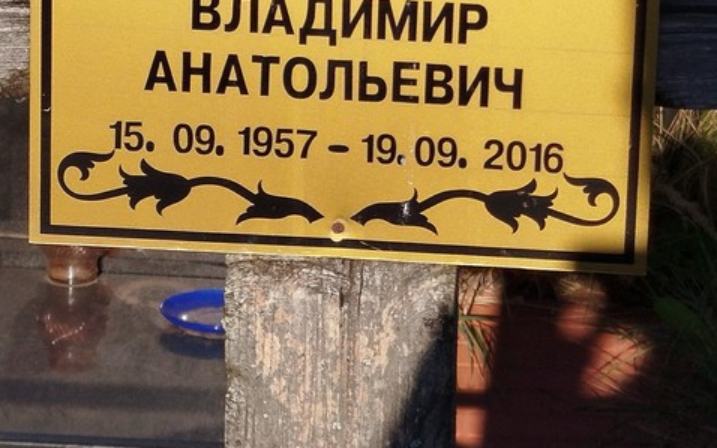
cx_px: 330
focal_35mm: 55
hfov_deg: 36.9
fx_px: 1075
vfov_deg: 23.1
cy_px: 67
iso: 50
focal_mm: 5.31
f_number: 1.7
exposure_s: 1/953
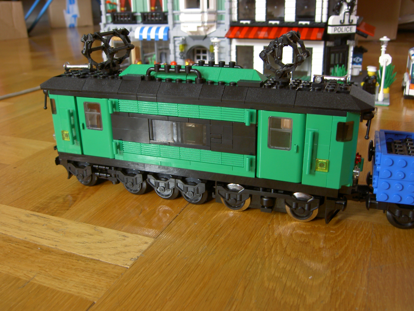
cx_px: 207
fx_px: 407
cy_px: 156
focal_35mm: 34
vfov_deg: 41.8
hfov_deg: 54.0
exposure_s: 1/8
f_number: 2.8
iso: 50
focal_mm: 5.6
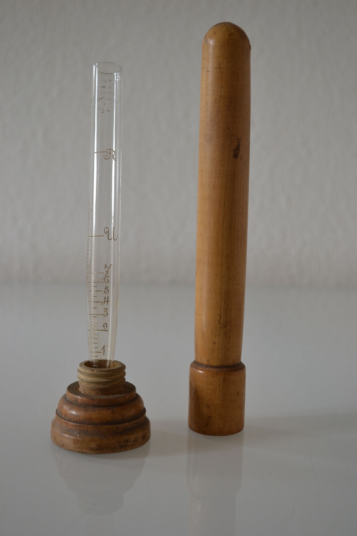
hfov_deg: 28.1
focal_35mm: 48
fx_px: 714
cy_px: 268
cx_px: 178
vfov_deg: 41.1
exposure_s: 1/40
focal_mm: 32
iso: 400
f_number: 4.8
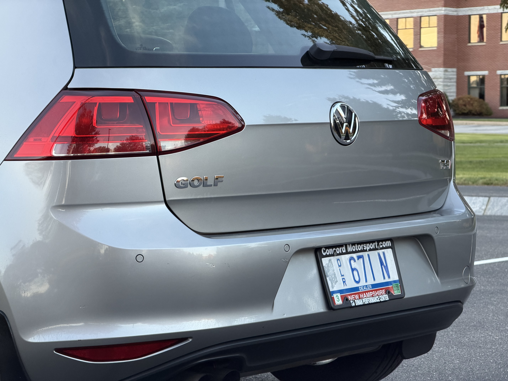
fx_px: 1468
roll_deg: -0.3
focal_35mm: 100
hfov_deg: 19.6
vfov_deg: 14.8
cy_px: 190
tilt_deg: -2.8
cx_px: 254
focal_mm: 16.89
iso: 200
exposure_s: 1/121
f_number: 2.8
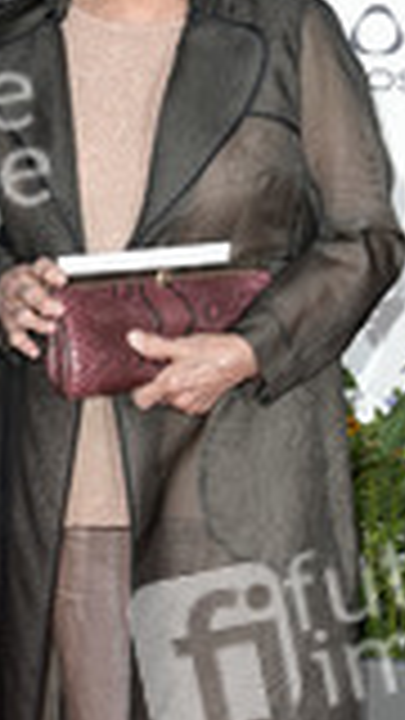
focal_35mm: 152
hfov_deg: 7.9
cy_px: 405
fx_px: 2902
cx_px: -50
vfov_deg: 14.1
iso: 640
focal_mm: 58
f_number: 6.3
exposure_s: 1/250
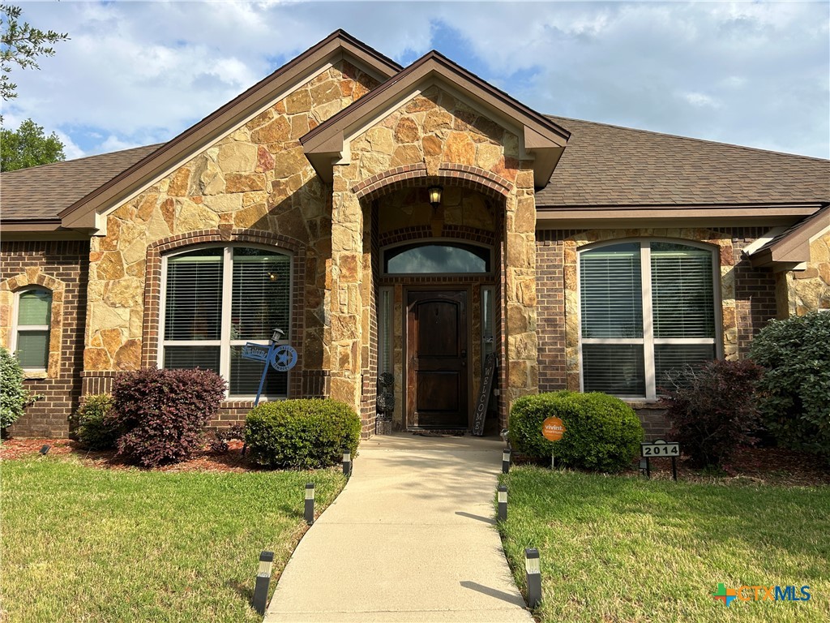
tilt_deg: +4.9
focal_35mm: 26
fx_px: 623
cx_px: 415
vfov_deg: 53.1
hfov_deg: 67.3
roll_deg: +1.2
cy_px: 312
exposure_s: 1/2762
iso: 50
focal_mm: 5.7
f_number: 1.5
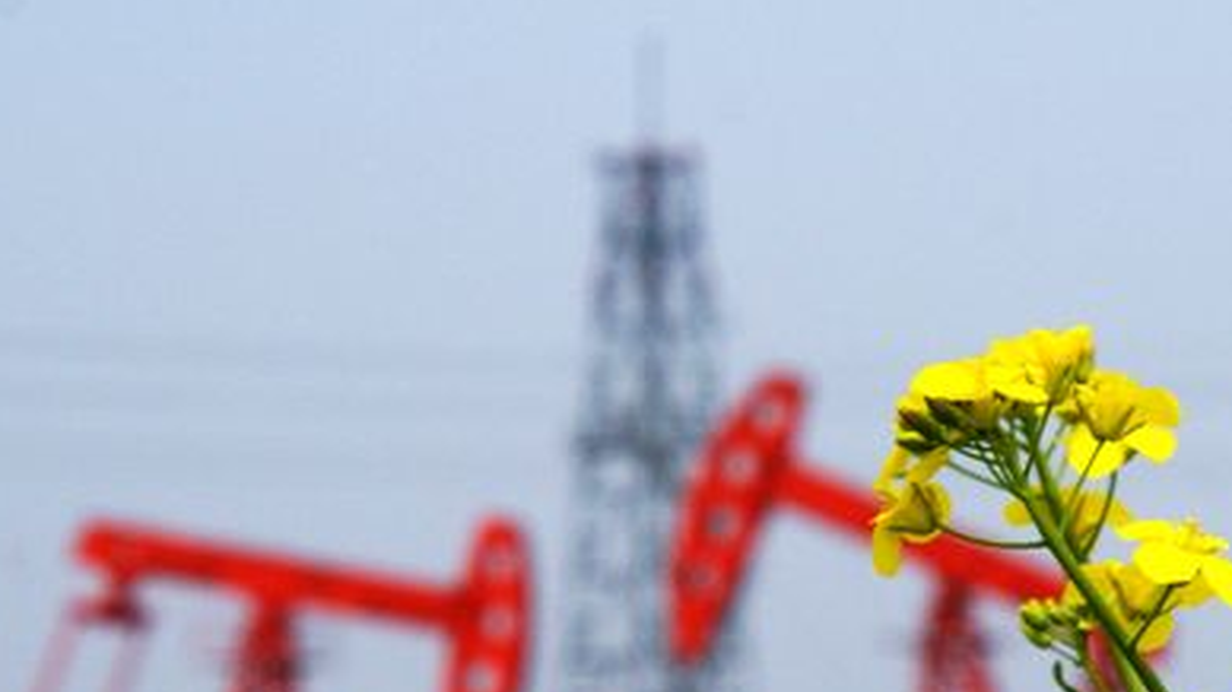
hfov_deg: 9.5
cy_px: 468
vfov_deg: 5.3
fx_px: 7414
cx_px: 1127
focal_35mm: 227
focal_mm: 70
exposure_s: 1/1000
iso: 400
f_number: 13
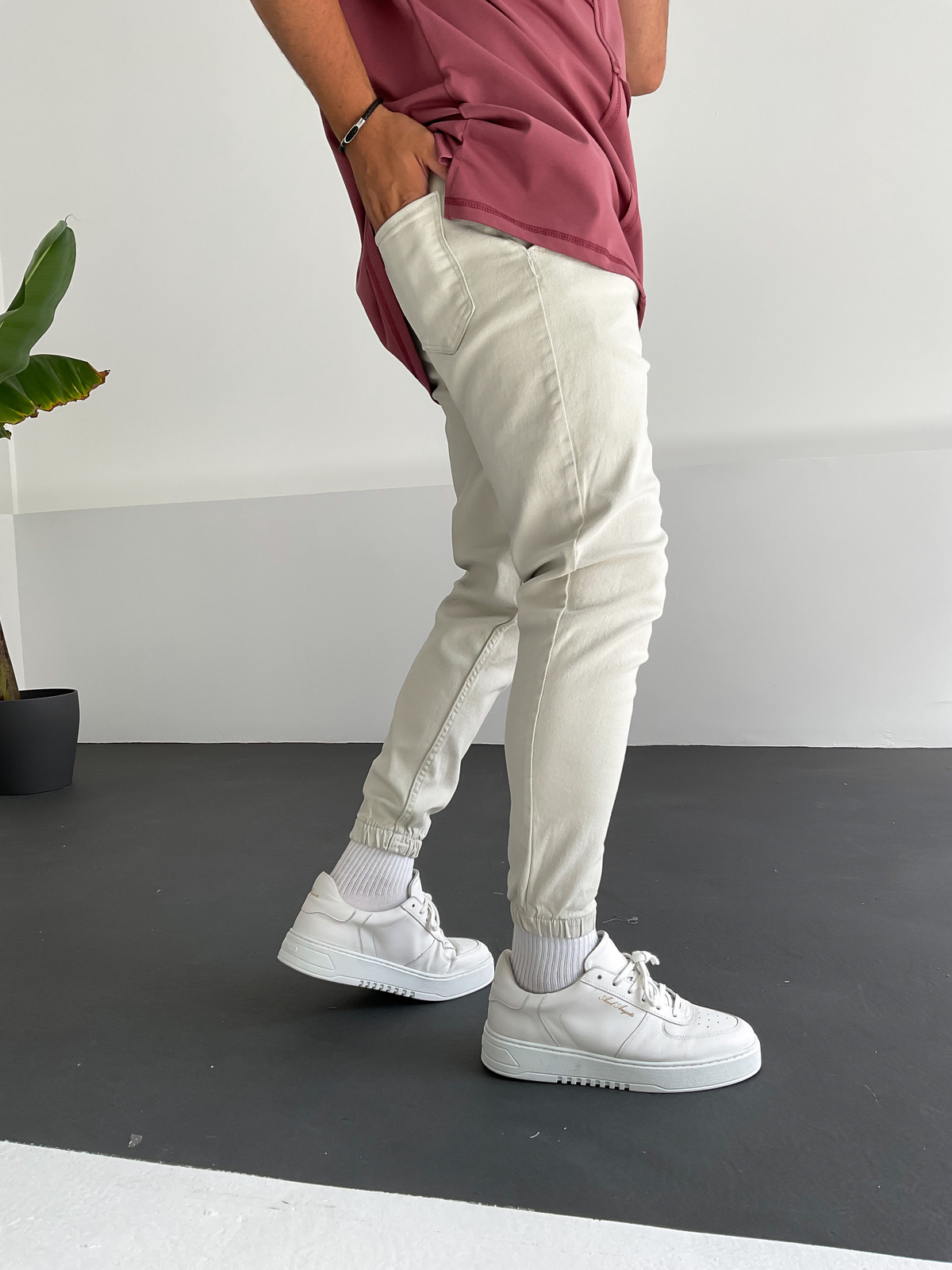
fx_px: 1063
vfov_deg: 61.7
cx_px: 476
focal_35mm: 29
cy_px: 635
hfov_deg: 48.2
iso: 20
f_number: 1.8
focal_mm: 3
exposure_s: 1/120
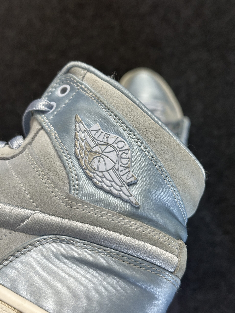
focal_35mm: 48
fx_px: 434
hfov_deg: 30.3
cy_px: 156
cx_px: 118
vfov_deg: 39.7
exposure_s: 1/50
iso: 160
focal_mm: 6.86
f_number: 1.78
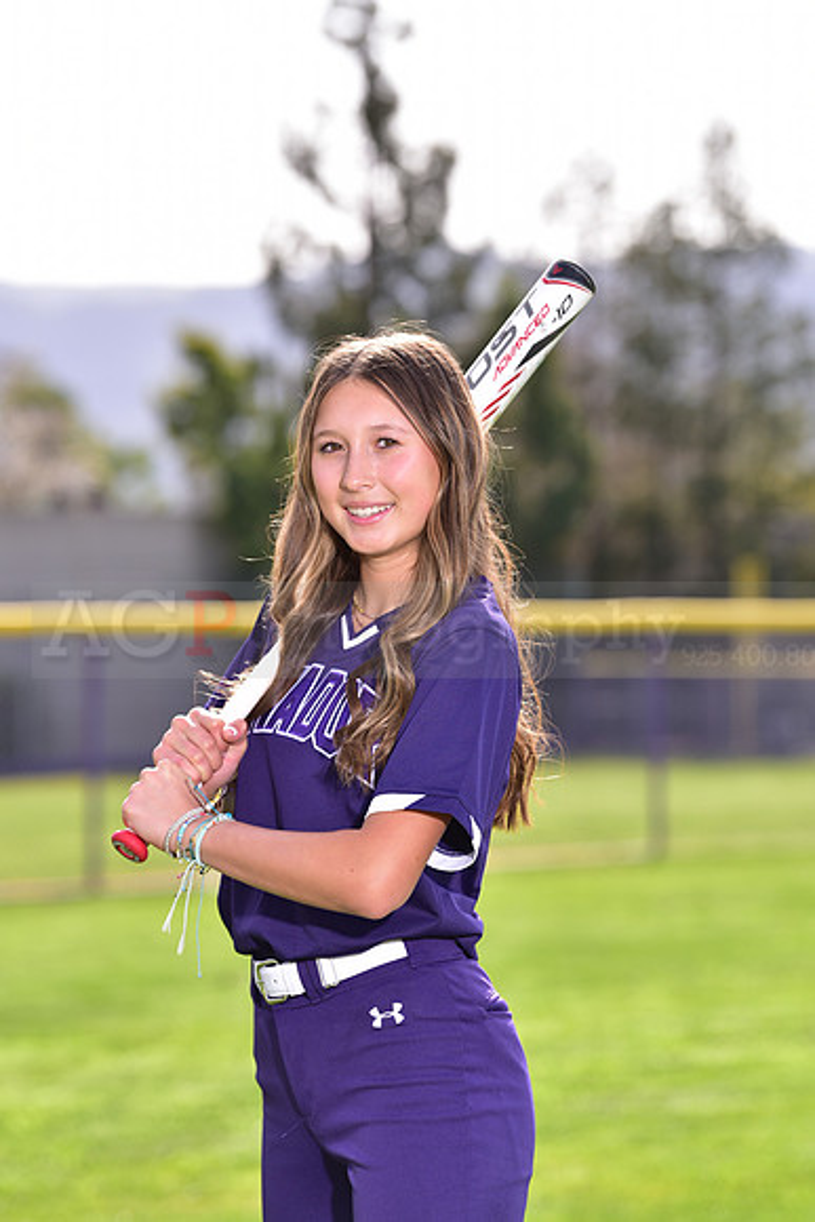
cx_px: 408
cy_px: 611
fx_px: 5430
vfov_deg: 12.8
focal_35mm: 160
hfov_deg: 8.6
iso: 80
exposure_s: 1/250
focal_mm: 160
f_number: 5
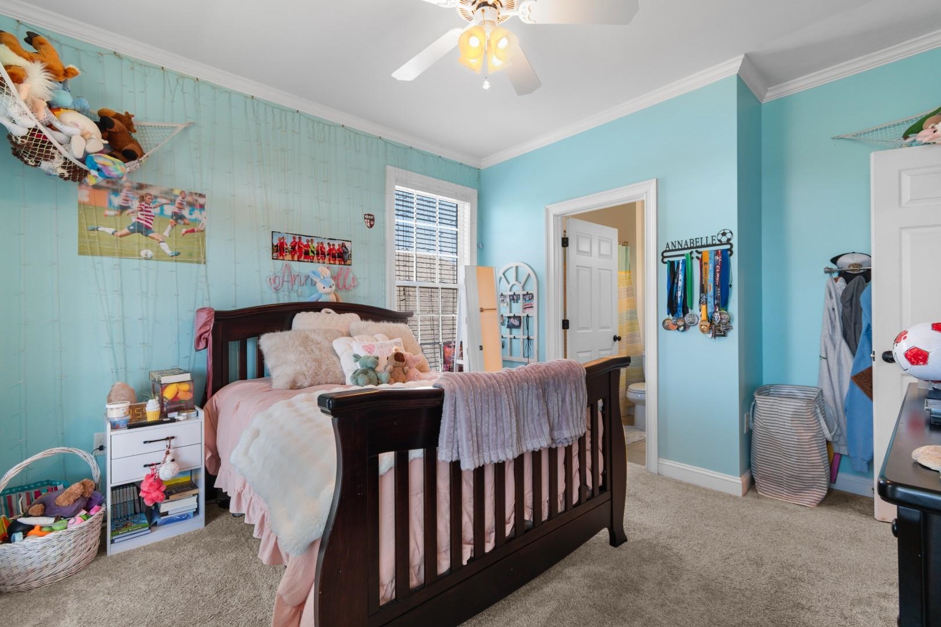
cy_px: 314
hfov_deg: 100.4
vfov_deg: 77.3
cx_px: 470
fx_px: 392
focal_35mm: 15
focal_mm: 10
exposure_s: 1/10
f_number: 4.5
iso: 100
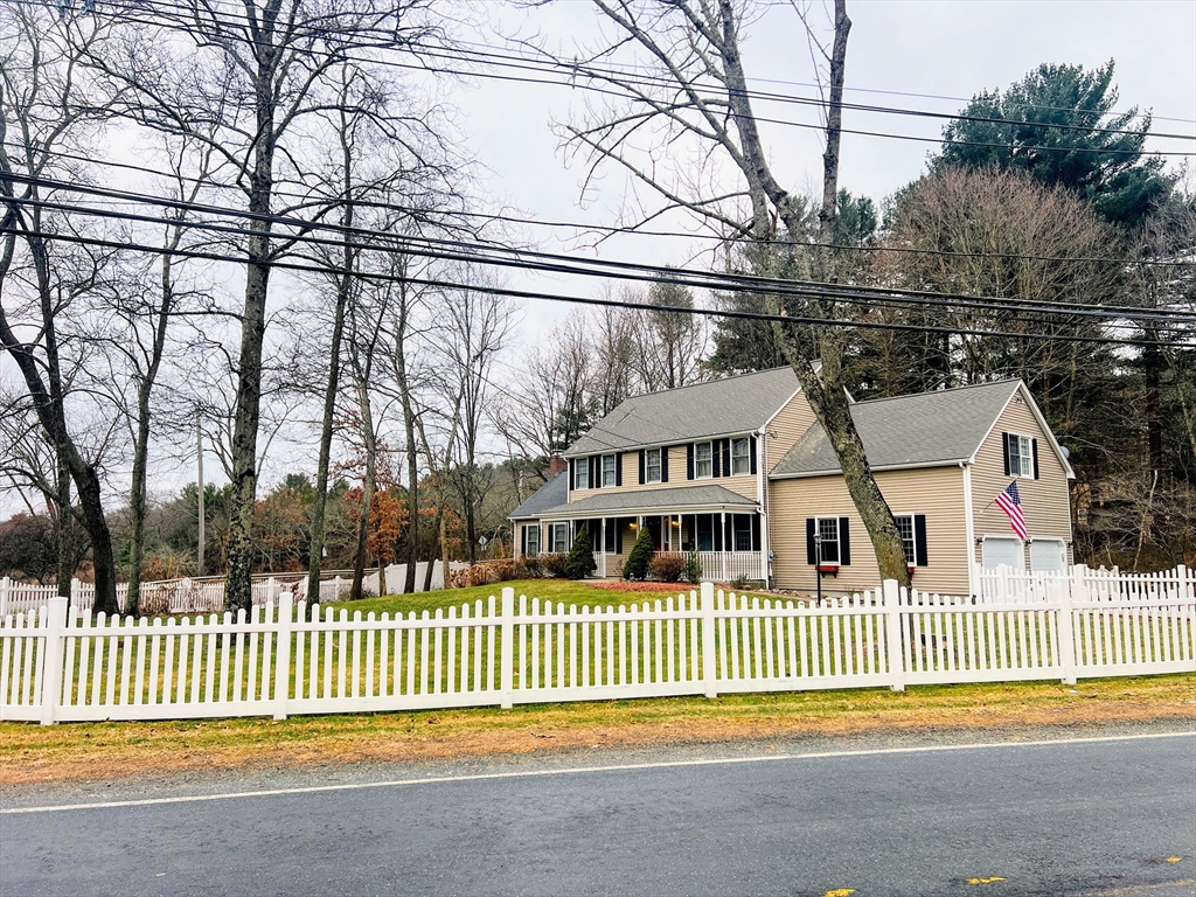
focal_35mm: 26
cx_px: 598
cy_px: 448
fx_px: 898
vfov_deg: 53.1
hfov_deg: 67.3
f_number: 1.5
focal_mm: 5.7
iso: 50
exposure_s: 1/743
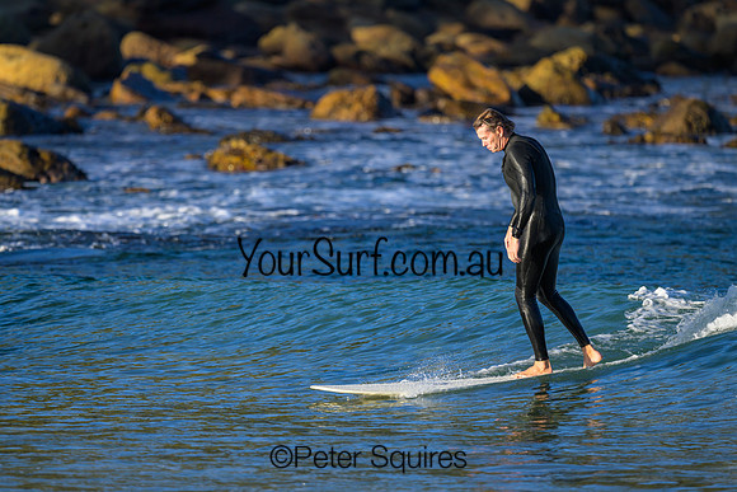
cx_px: 368
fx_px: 16381
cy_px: 246
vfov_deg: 1.7
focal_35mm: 800
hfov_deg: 2.6
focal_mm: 800
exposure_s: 1/1000
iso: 320
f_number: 6.3
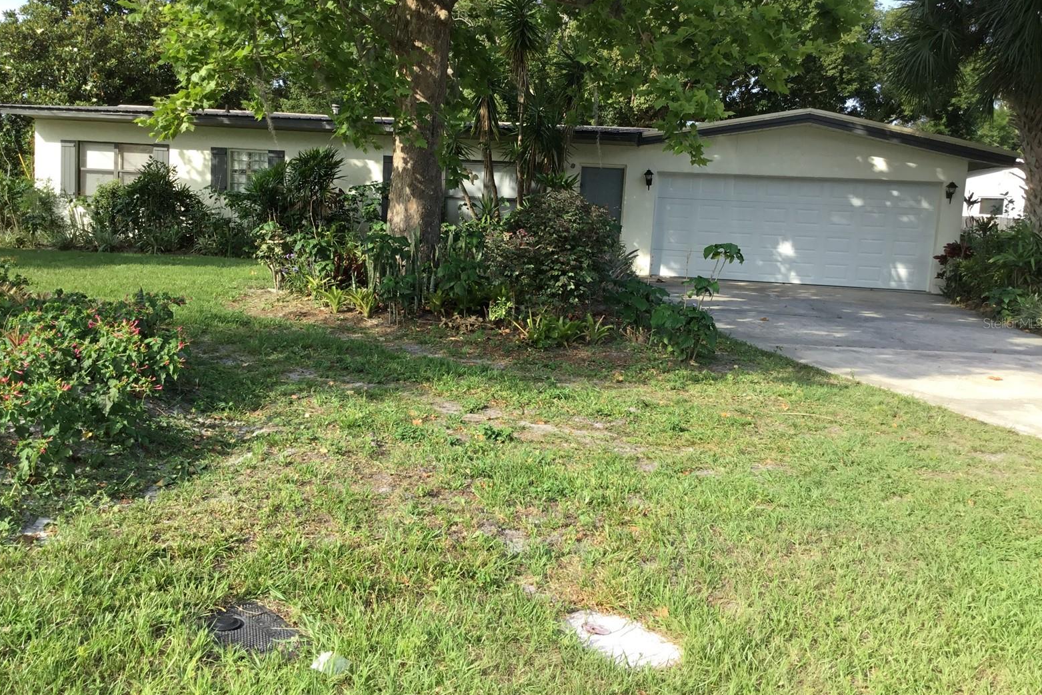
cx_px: 513
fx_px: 955
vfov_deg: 39.9
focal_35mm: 33
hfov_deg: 57.2
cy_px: 323
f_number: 2.4
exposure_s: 1/399
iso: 25
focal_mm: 3.3
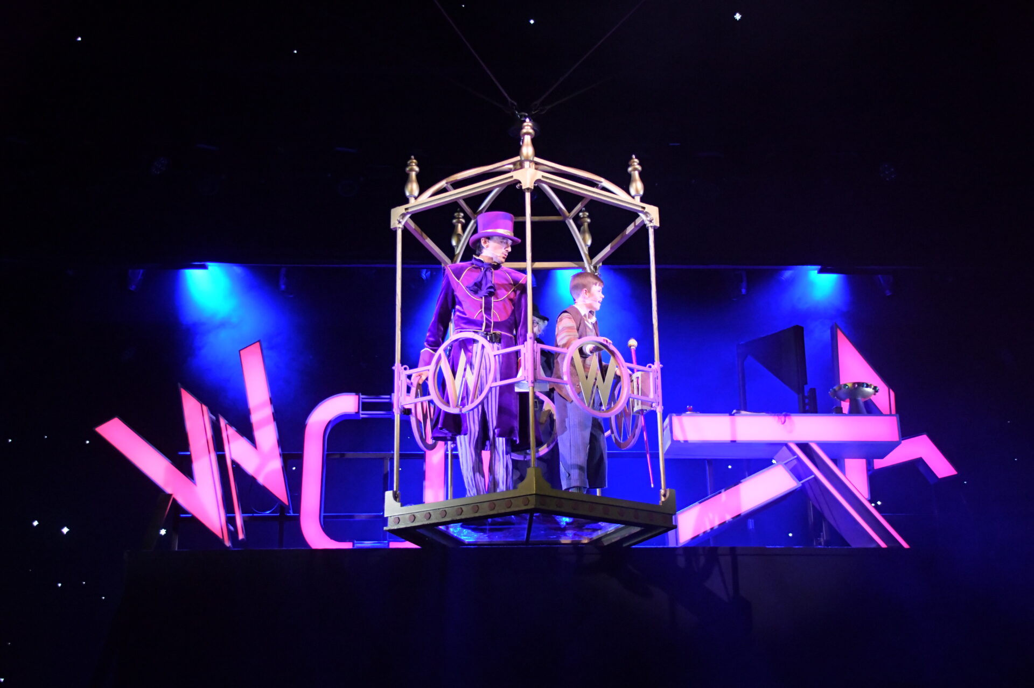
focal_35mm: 48
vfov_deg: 28.0
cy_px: 344
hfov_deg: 41.1
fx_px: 1378
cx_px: 517
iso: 6400
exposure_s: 1/200
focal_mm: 32
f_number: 4.5
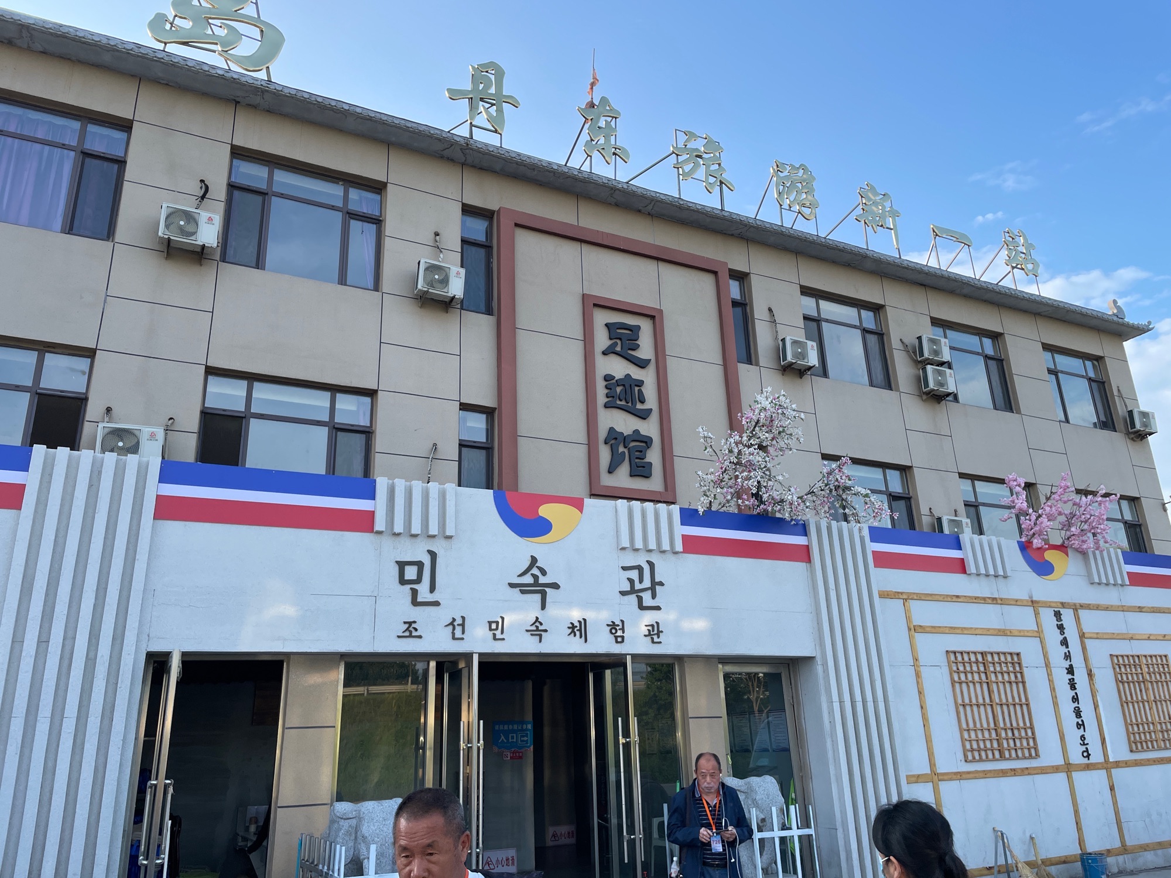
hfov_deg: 67.3
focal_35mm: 26
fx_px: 880
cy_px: 439
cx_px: 586
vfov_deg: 53.1
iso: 50
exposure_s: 1/1024
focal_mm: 4.2
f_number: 1.6
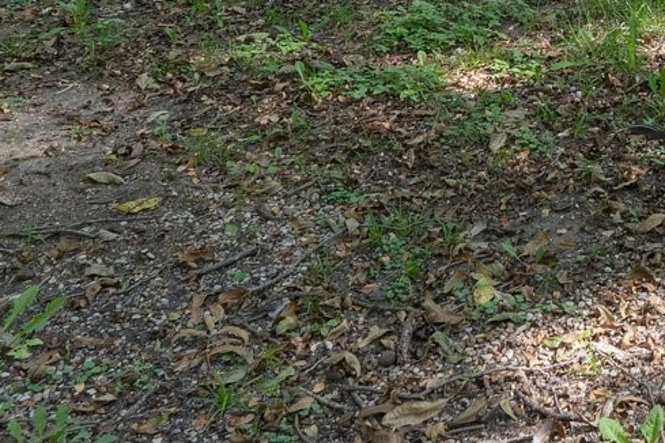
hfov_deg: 26.4
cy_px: -404
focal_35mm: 67
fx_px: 1238
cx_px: 817
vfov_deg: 16.3
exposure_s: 1/60
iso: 320
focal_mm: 16
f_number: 8
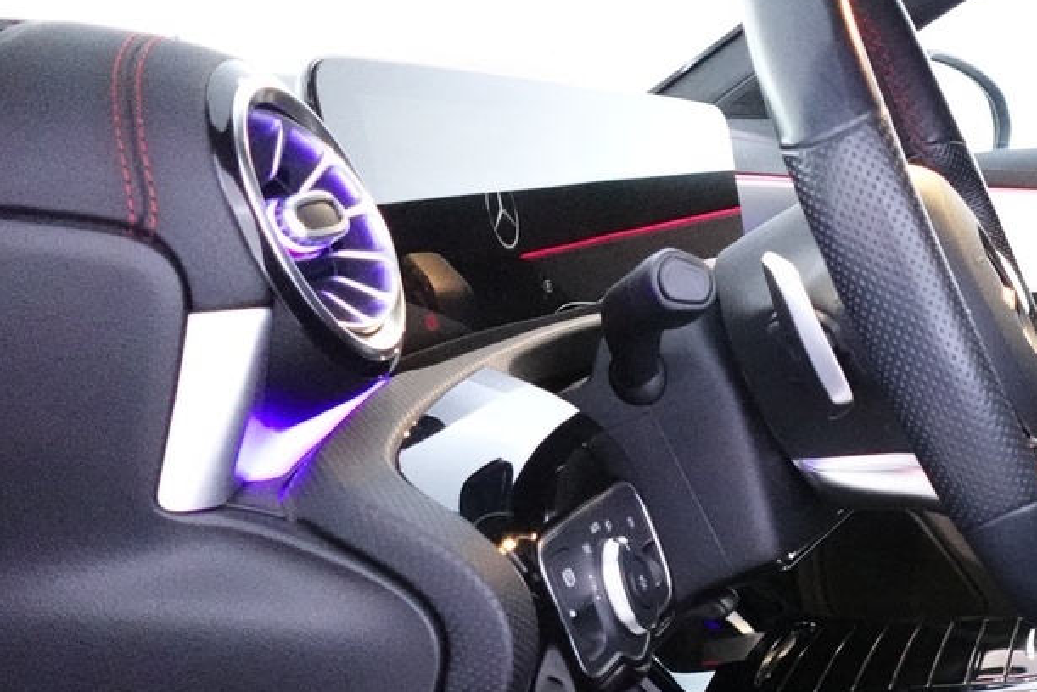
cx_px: 1169
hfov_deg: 32.5
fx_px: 1527
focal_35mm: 53
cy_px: 799
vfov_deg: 23.6
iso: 5000
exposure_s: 1/80
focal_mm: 7.6
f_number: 2
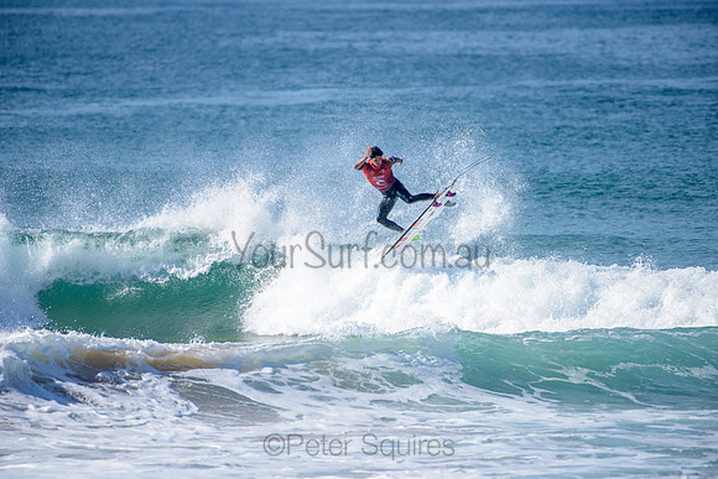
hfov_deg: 4.1
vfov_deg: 2.8
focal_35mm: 500
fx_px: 9974
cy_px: 240
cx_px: 359
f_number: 5.6
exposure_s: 1/2500
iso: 200
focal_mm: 500
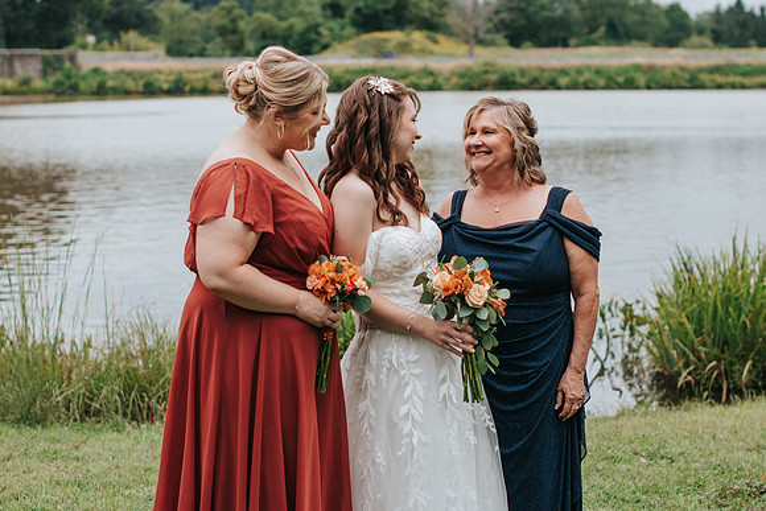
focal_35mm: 79
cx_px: 403
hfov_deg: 25.7
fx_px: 1679
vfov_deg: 17.3
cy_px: 242
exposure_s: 1/1600
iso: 200
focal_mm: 50
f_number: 2.8
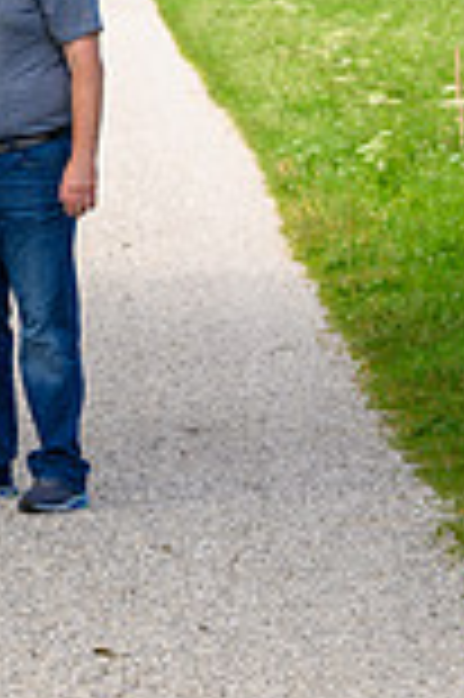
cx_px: -128
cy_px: -99
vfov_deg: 8.2
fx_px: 4844
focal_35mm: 250
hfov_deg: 5.5
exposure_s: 1/1000
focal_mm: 86
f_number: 4
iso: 125
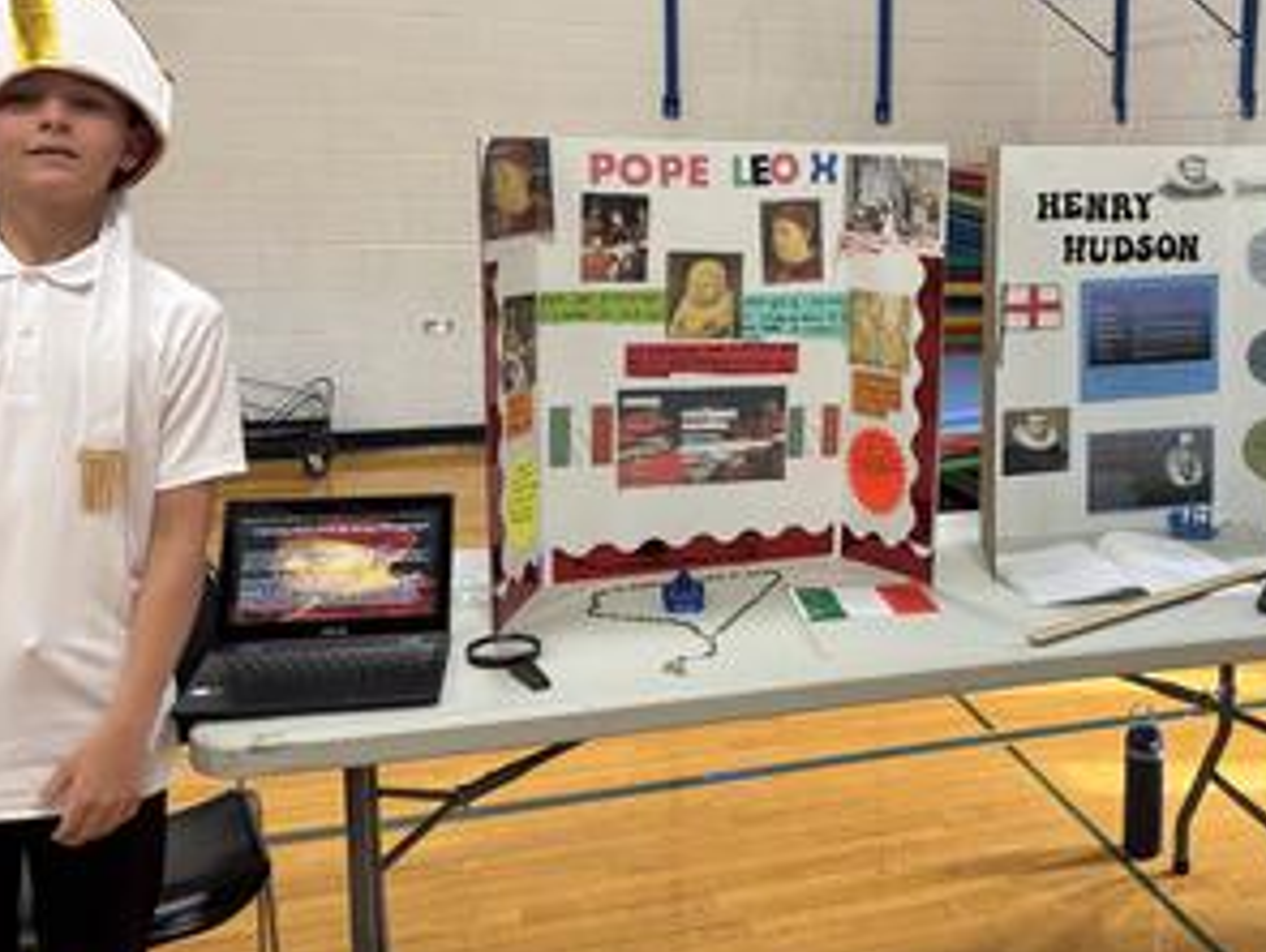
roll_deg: -0.8
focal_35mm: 39
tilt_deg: -7.7
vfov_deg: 36.6
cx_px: 910
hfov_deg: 46.5
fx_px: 1428
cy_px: 343
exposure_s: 1/60
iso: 125
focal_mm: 6.76
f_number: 1.78
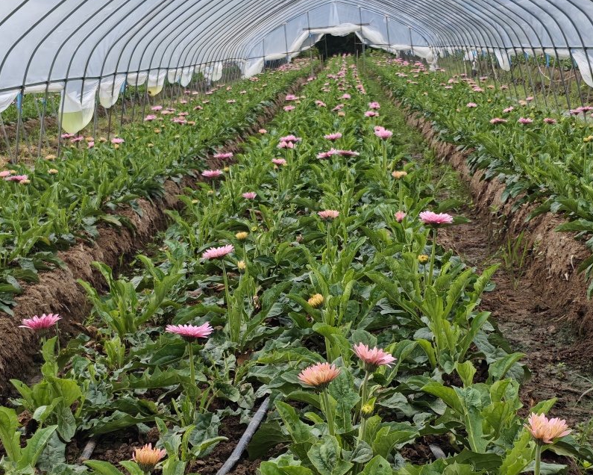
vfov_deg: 21.1
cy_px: 364
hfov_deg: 26.4
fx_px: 1264
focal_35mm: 72
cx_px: 297
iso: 50
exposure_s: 1/974
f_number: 1.6
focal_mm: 5.84
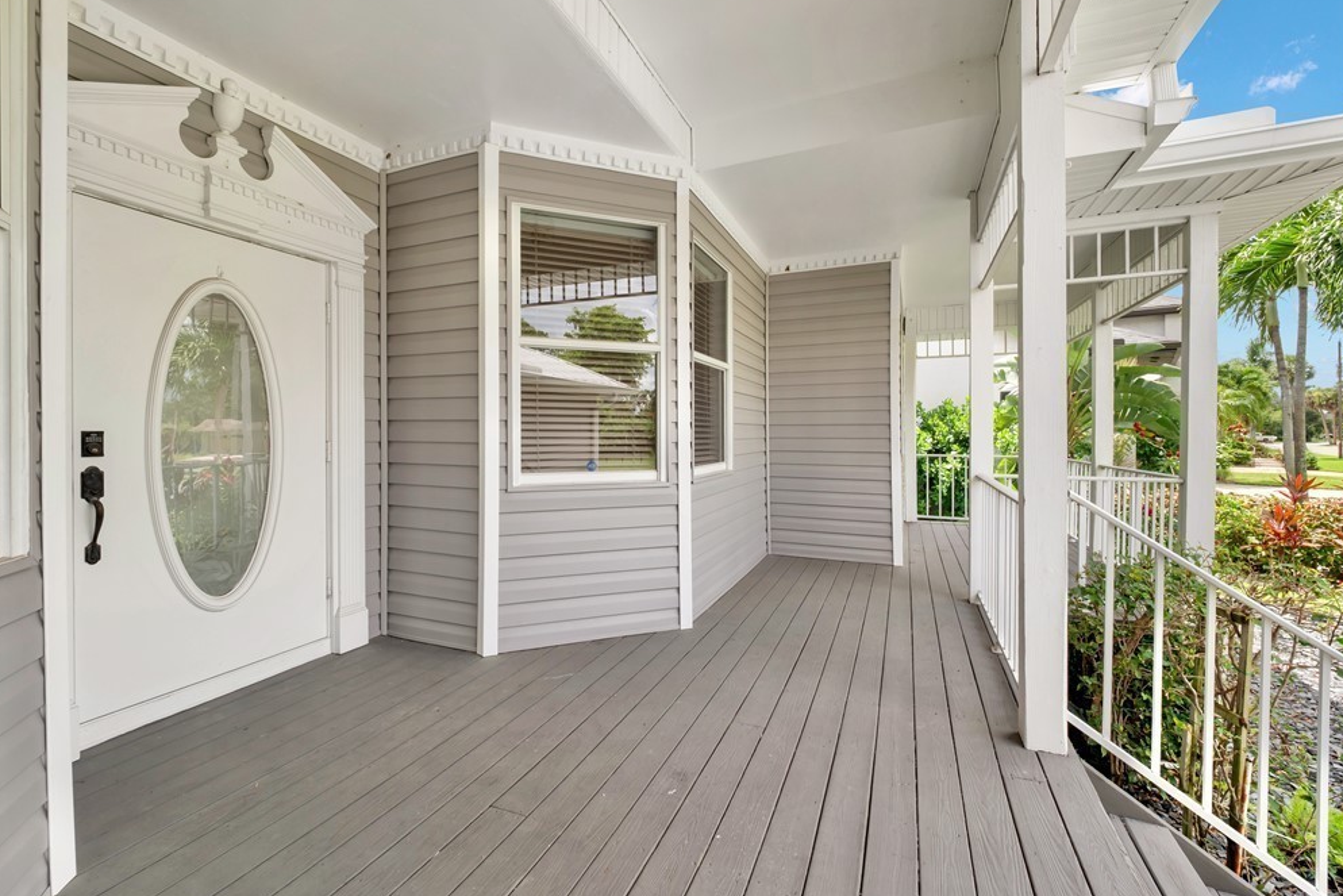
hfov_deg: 100.4
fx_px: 560
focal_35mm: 15
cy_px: 434
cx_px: 661
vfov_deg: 77.3
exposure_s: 1/100
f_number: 7.1
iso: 200
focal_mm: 7
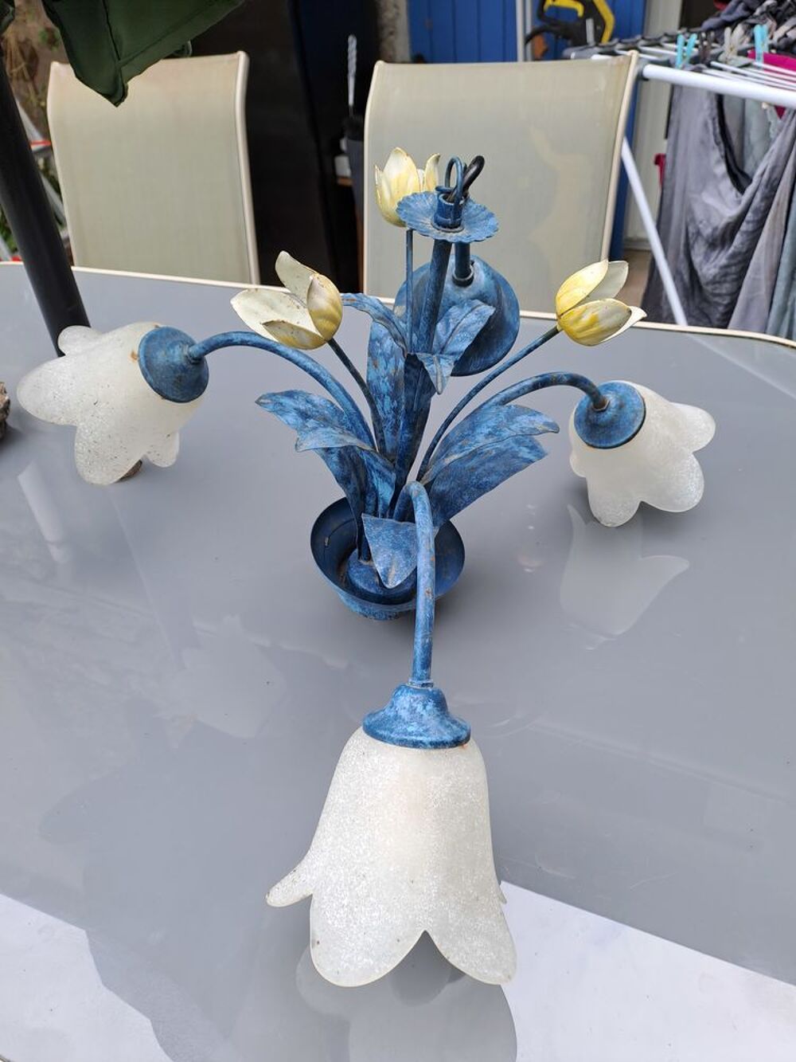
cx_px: 398
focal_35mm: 25
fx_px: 766
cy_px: 531
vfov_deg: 69.4
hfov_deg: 54.9
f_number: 1.8
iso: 32
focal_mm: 4.65
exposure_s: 1/127
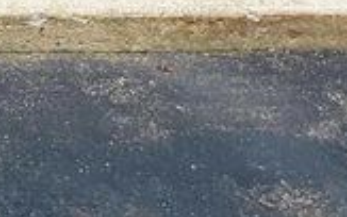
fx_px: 1514
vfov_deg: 6.8
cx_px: -368
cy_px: -594
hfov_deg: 11.6
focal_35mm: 160
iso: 80
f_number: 1.78
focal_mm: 6.86
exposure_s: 1/3247
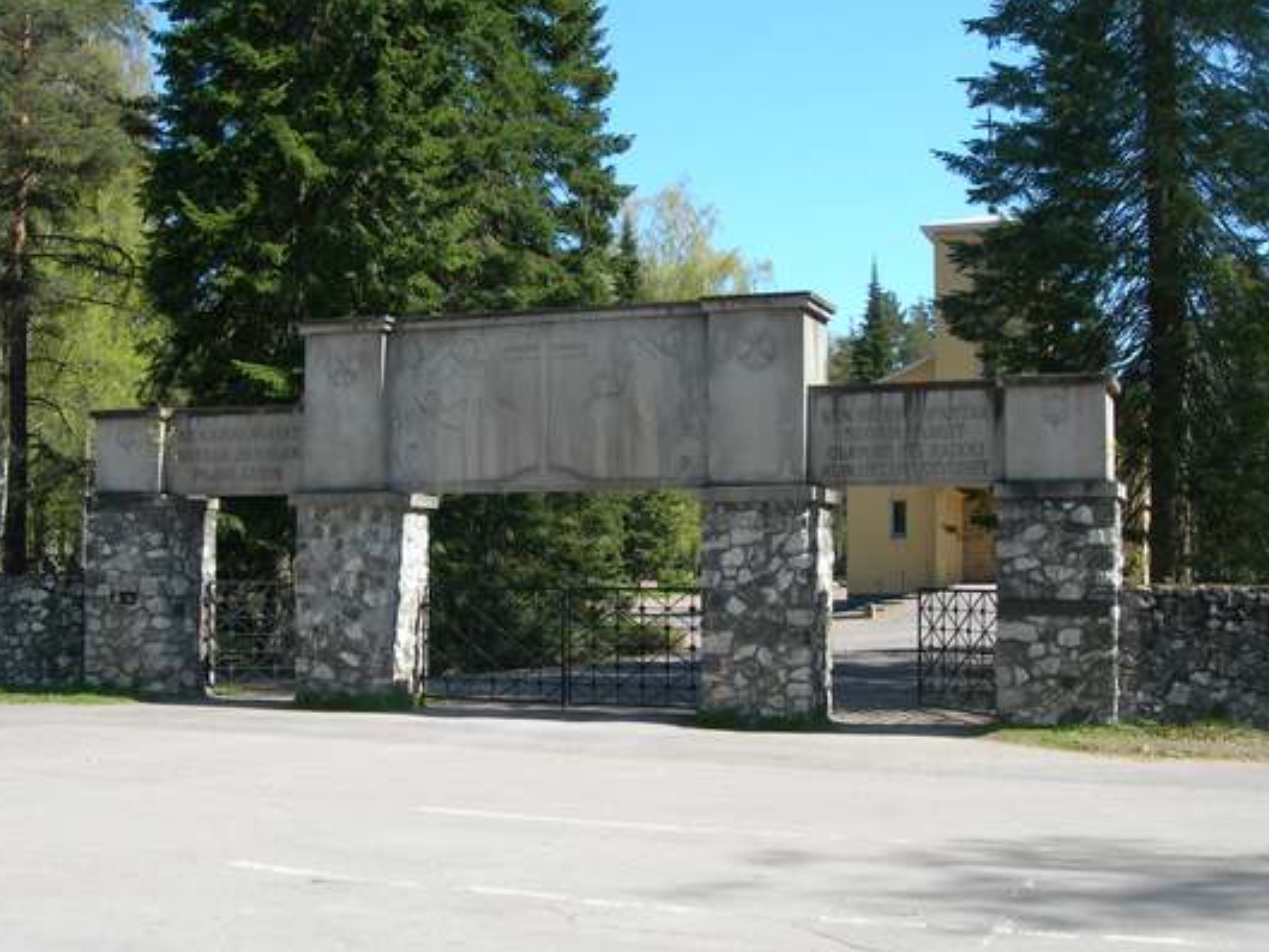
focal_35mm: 46
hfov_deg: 41.2
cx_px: 581
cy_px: 436
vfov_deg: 31.5
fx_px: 1687
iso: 50
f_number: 4.8
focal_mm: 7.8
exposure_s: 1/222
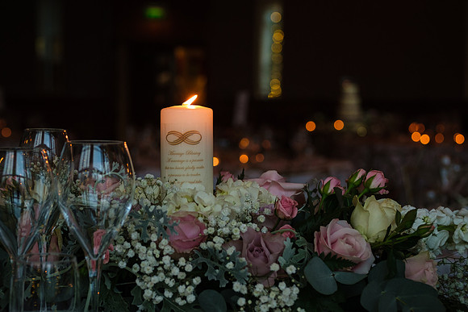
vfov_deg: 15.7
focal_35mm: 87
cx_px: 197
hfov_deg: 23.4
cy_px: 155
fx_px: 1130
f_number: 3.2
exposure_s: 1/160
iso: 1250
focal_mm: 50
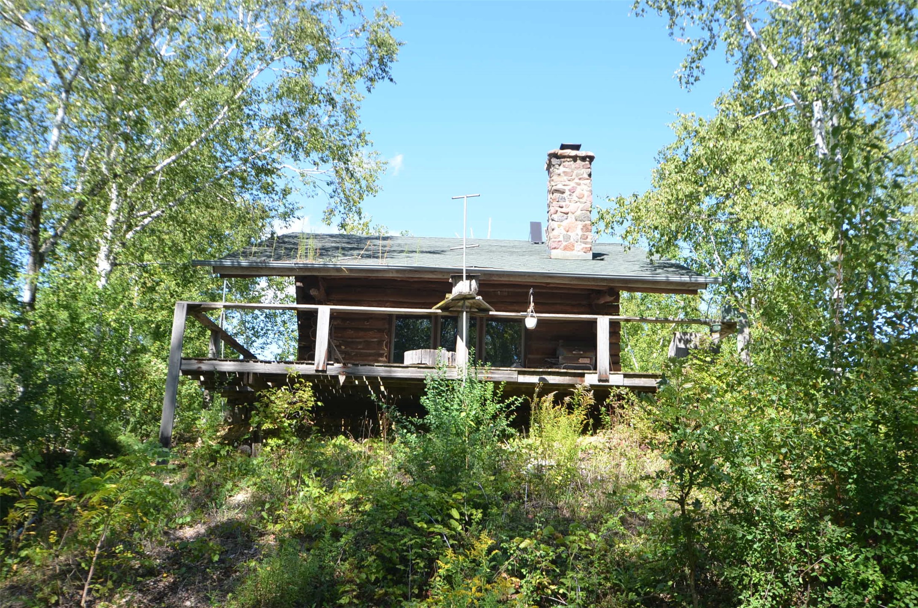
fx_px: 916
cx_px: 459
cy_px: 304
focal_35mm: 36
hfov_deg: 53.2
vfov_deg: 36.7
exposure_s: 1/160
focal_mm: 24
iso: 200
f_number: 7.1
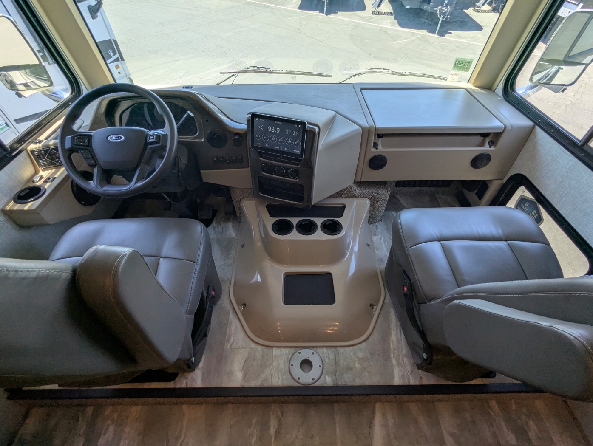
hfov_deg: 94.4
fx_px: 274
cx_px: 296
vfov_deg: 78.2
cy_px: 223
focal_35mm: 16
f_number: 2.2
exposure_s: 1/203
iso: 42
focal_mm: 2.35
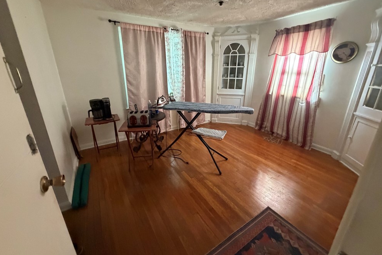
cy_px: 120
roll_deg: +1.4
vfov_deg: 77.3
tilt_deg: -21.6
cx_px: 188
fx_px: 159
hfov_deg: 100.4
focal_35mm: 15
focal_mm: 2.22
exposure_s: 1/60
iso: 800
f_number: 2.2
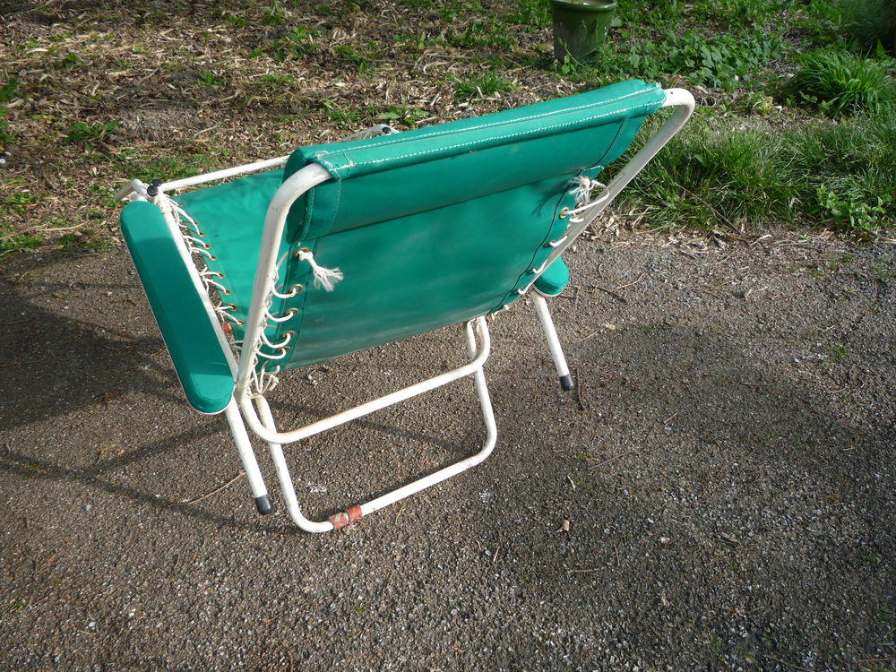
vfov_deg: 46.8
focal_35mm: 30
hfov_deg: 60.0
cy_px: 336
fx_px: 777
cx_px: 448
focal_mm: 5.2
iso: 100
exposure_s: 1/125
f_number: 4
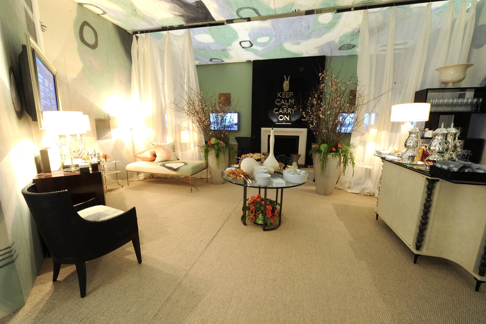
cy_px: 162
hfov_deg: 104.3
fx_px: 189
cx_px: 243
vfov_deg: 81.2
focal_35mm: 14
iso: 400
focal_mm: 14
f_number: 22
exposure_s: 3
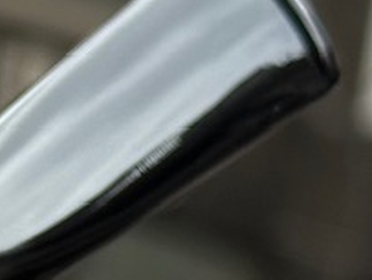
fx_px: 3251
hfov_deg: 6.3
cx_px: -405
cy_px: 494
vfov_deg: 4.9
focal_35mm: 302
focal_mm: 6.86
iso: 64
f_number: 1.78
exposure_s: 1/971
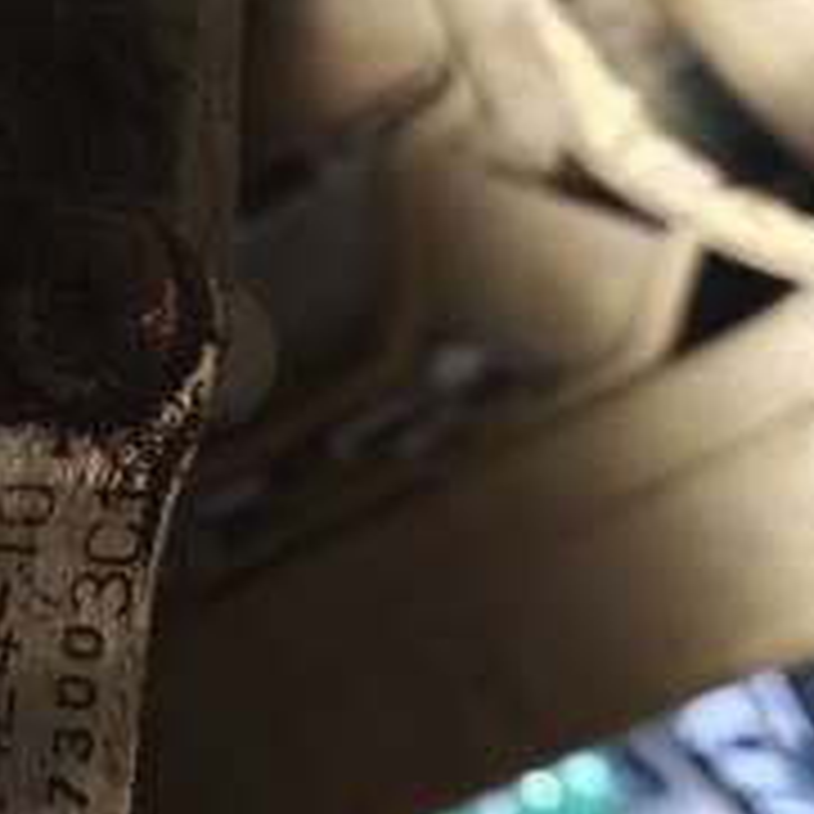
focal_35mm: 54
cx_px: 72
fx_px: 1437
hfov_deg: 30.2
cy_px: 423
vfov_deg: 31.6
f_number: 1.7
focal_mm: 5.35
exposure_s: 1/20
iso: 5000
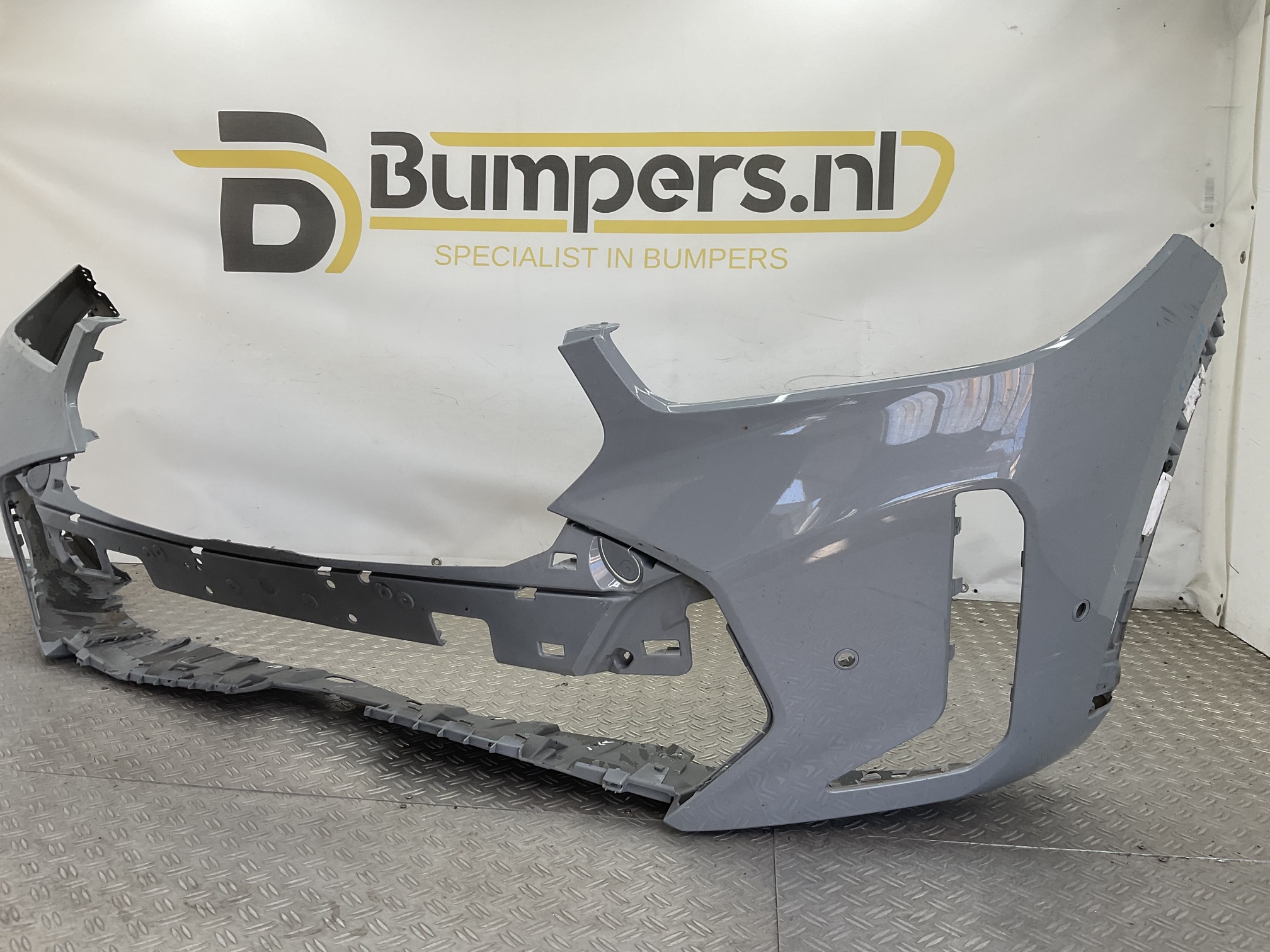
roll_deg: -2.4
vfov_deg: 48.2
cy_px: 476
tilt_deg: -6.1
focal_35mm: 29
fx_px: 1064
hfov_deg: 61.7
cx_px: 635
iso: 16
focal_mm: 3
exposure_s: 1/137
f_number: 1.8
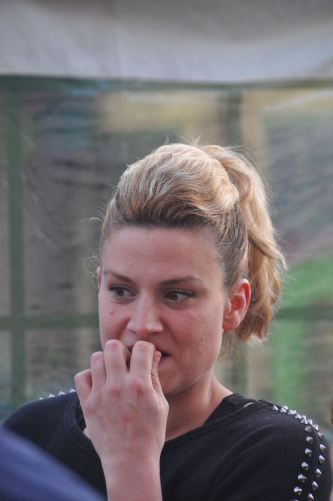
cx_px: 166
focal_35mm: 300
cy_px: 250
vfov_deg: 6.9
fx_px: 4173
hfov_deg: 4.6
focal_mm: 200
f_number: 6.3
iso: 1600
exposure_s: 1/50
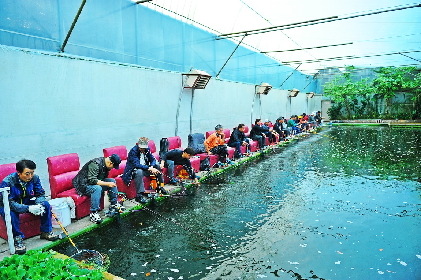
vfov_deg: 53.1
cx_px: 210
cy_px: 140
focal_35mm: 24
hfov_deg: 73.8
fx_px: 280
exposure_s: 1/60
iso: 1000
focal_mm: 24
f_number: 4
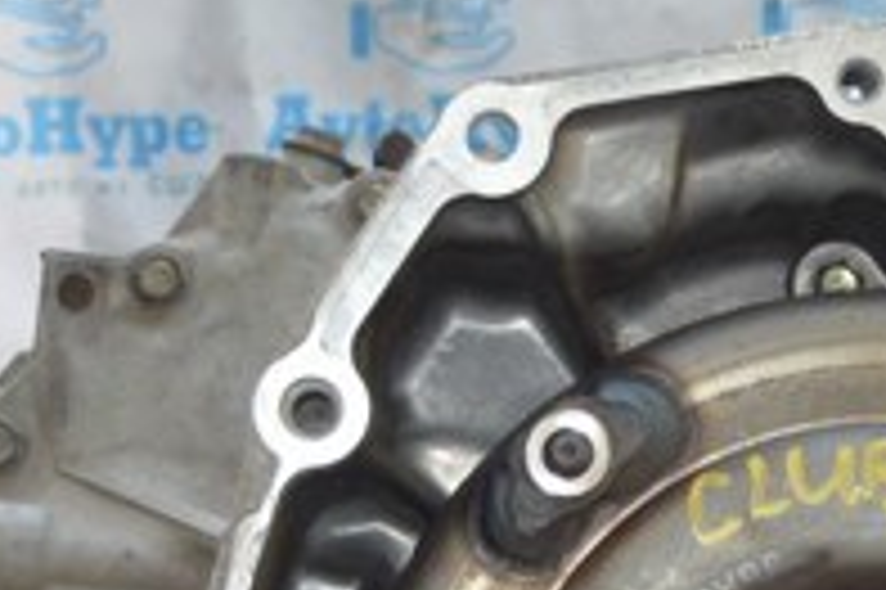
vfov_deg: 8.0
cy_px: 633
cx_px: 774
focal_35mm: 171
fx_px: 4196
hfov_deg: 12.0
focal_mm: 35
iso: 320
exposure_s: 1/125
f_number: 4.5
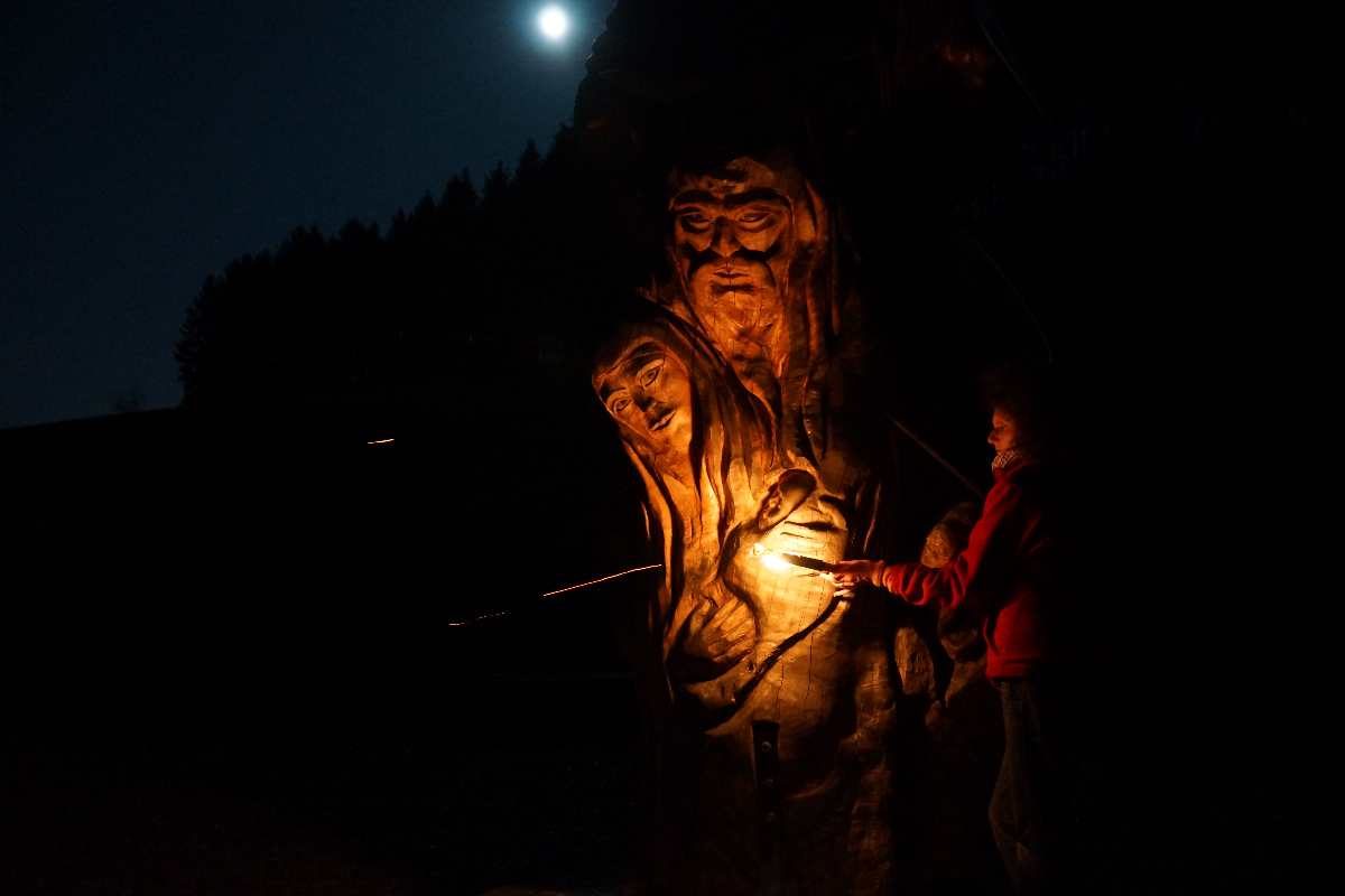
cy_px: 448
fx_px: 1345
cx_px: 672
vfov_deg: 36.9
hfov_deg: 53.1
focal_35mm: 36
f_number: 2.8
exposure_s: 1/8
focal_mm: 24
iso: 1600
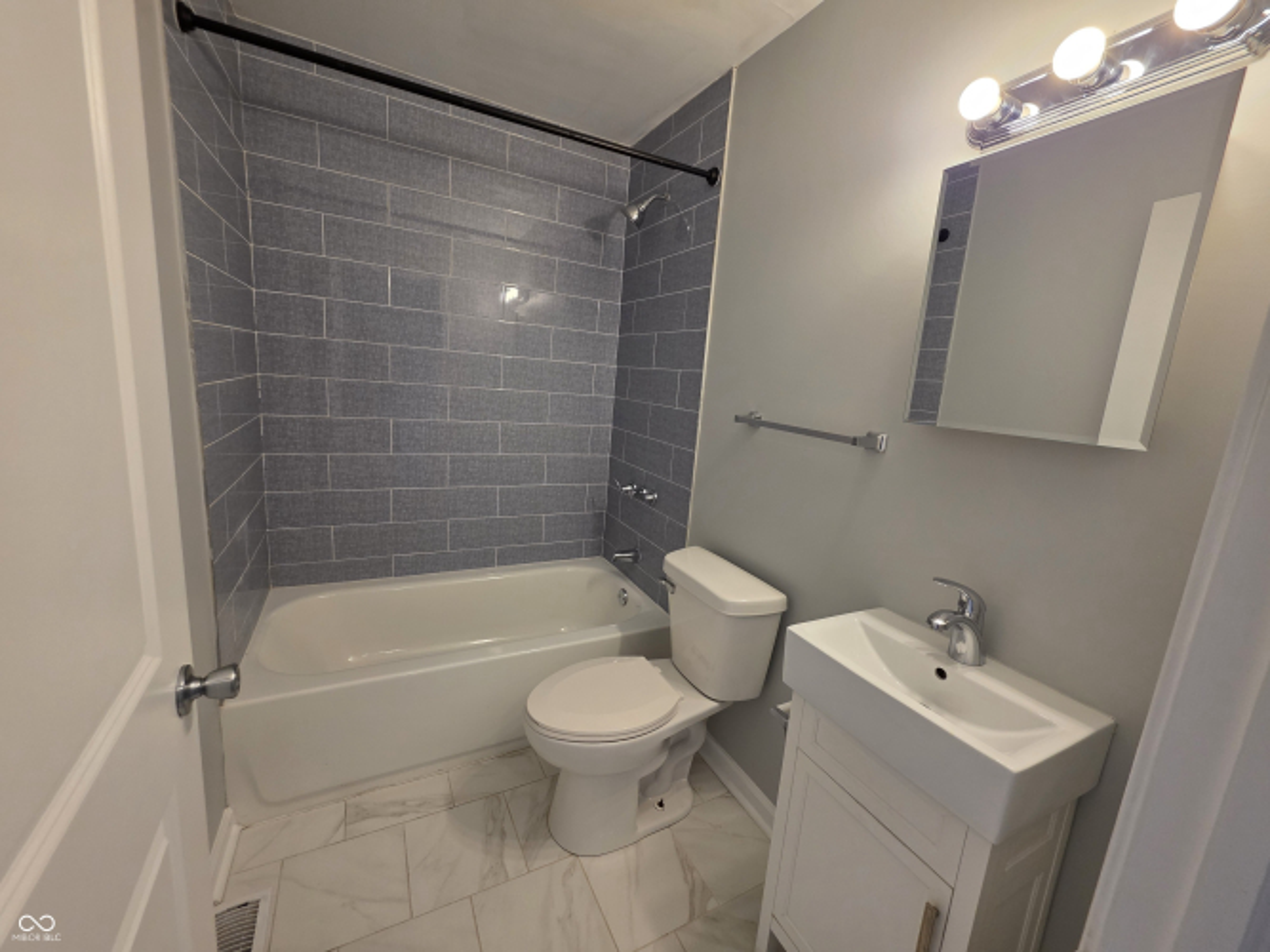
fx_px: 477
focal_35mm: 13
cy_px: 476
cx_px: 635
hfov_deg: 106.2
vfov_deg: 89.9
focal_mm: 2.2
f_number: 1.9
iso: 200
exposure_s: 1/120
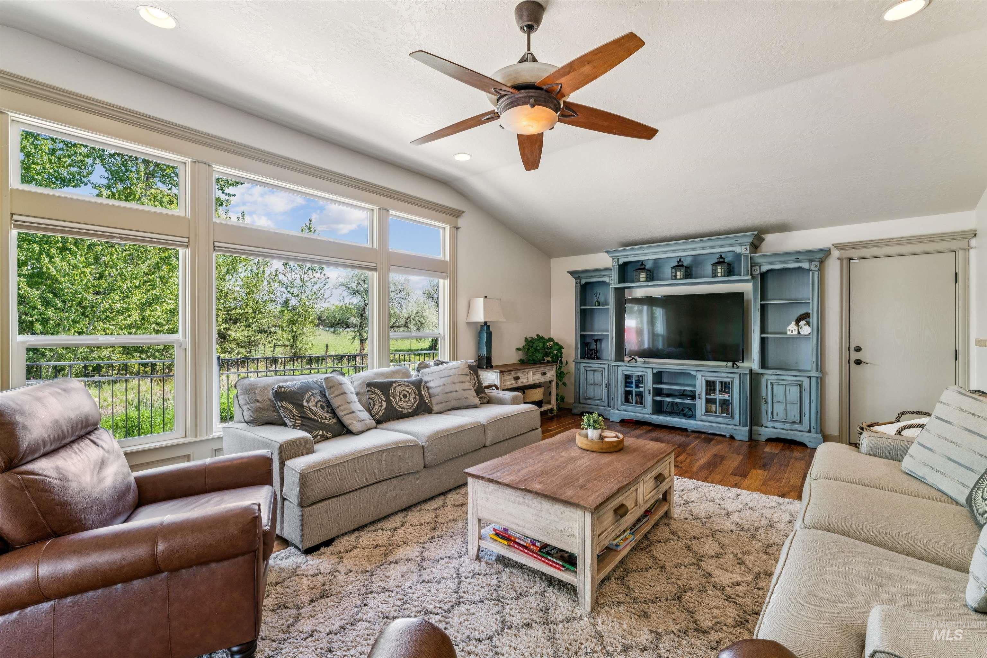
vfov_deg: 74.4
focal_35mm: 16
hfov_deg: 97.5
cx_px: 494
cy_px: 329
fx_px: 433
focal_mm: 15.8
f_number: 13
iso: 400
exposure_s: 1/13
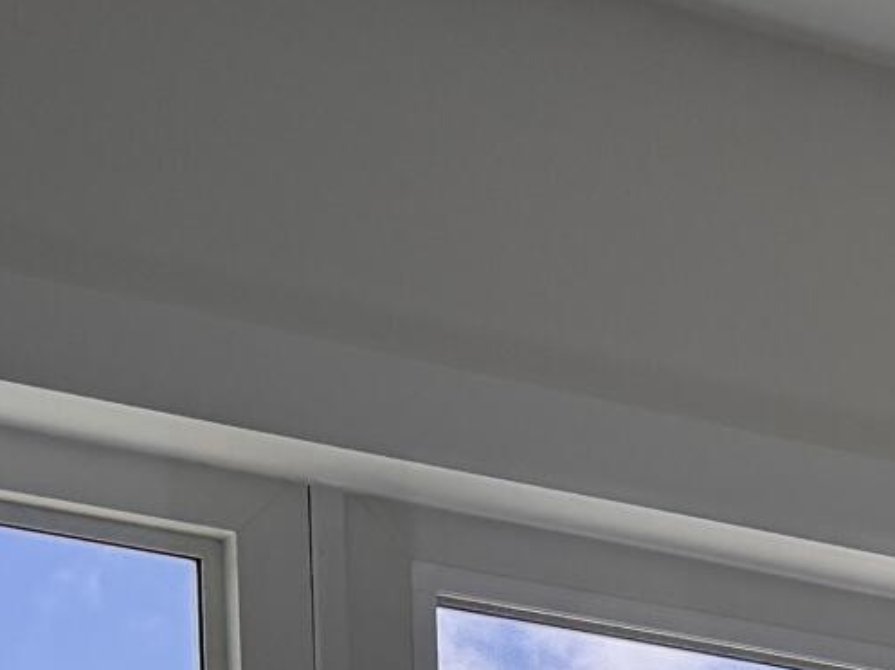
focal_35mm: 145
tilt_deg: -5.4
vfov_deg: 8.7
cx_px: 1804
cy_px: 1924
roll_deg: +0.0
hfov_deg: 12.1
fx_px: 3746
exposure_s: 1/995
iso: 160
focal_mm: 6.76
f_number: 1.78
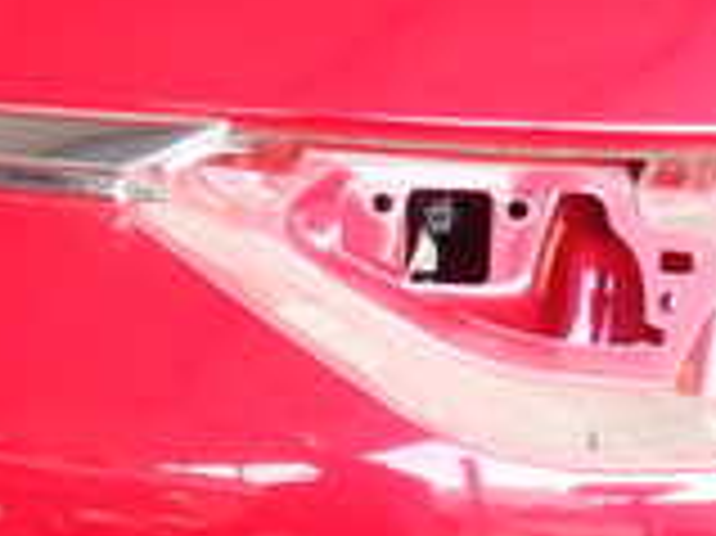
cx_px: -279
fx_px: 2336
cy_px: 41
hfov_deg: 16.3
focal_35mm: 113
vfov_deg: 13.0
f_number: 2.3
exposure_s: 1/60
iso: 200
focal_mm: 5.4
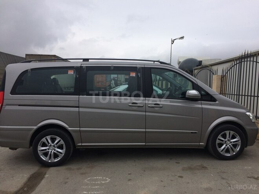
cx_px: 130
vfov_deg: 48.2
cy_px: 97
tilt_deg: -4.3
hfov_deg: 61.7
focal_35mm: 29
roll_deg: -1.6
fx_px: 217
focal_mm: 4.15
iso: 32
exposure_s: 1/1208
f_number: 2.2
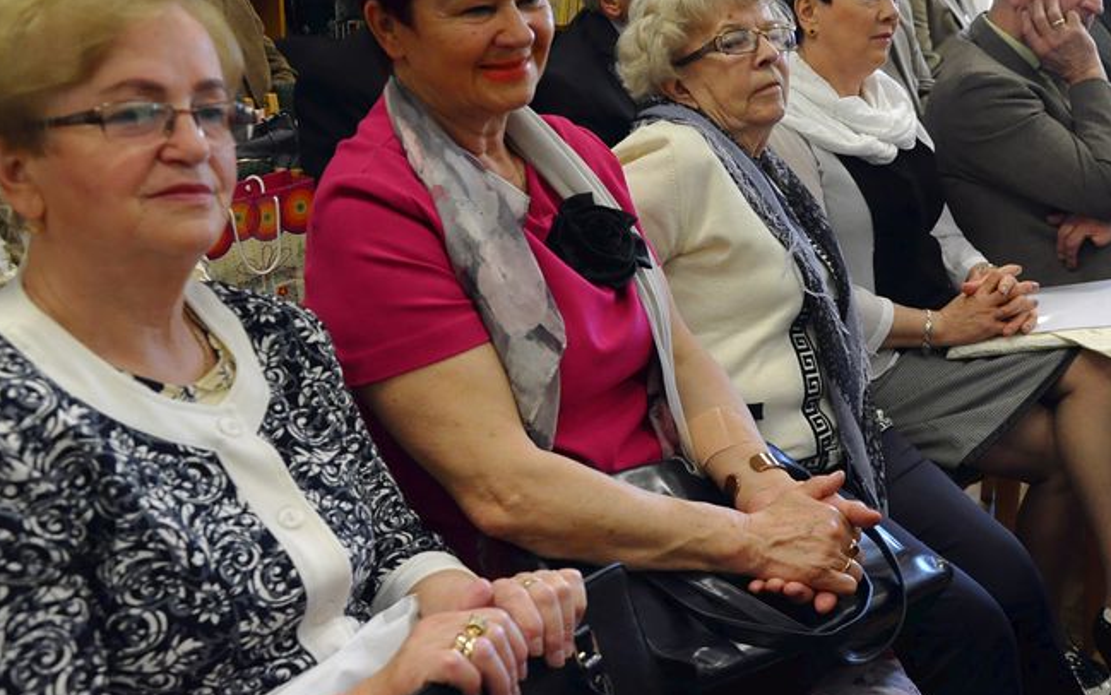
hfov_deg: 45.1
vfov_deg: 29.1
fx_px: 1333
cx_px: 635
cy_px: 258
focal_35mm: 44
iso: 1600
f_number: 5.6
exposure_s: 1/125
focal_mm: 22
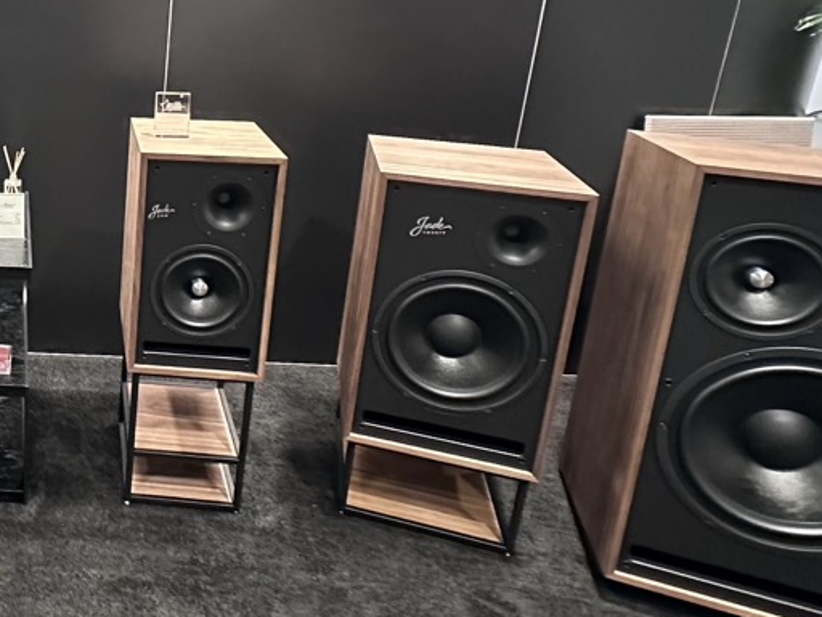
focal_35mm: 35
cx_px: -42
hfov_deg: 43.2
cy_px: 138
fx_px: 831
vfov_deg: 39.4
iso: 1250
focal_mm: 2.22
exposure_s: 1/50
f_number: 2.2
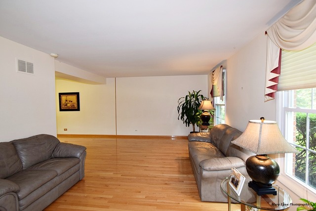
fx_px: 145
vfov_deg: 72.1
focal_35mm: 16
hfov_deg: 95.0
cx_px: 158
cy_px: 106
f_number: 5
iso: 800
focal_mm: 11
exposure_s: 1/100
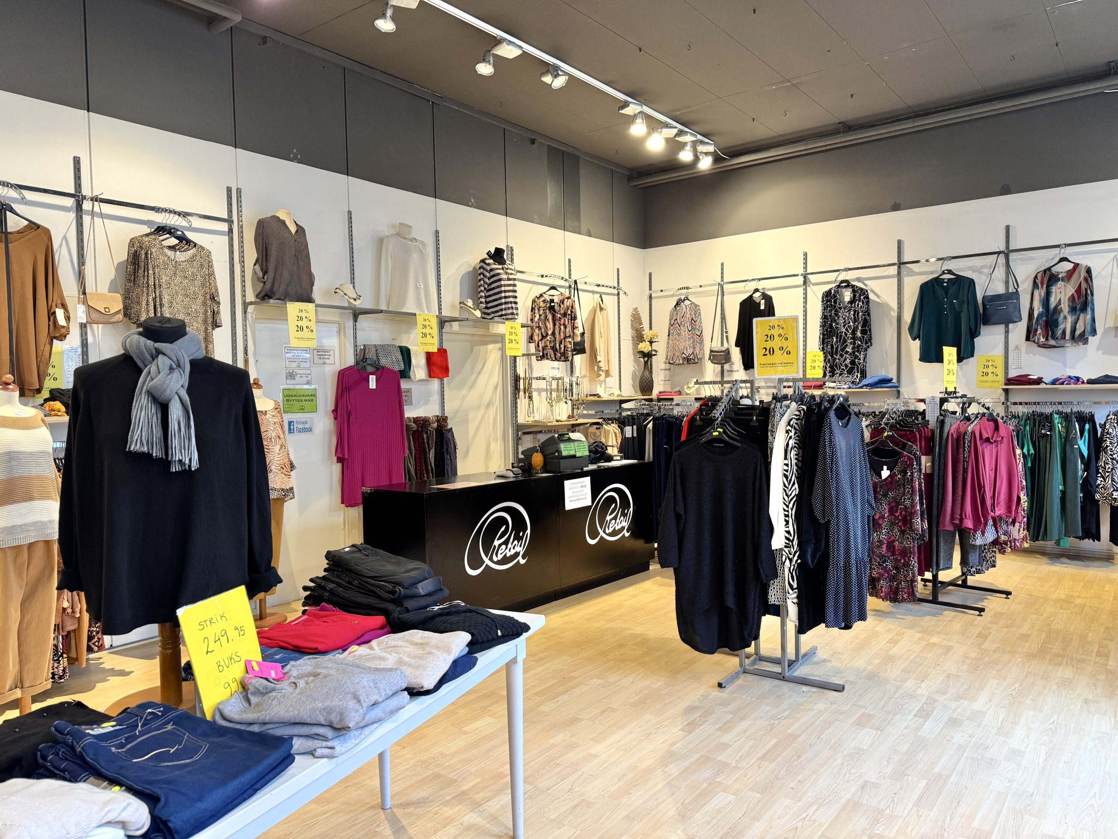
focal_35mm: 24
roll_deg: +1.1
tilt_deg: -2.0
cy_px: 420
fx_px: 775
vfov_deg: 56.8
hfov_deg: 71.6
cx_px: 559
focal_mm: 6.76
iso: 125
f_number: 1.78
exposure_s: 1/50
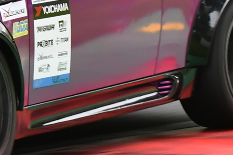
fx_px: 4742
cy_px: -3
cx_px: -98
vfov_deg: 1.9
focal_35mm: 733
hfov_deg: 2.8
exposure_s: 1/125
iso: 1000
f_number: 6.3
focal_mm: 120
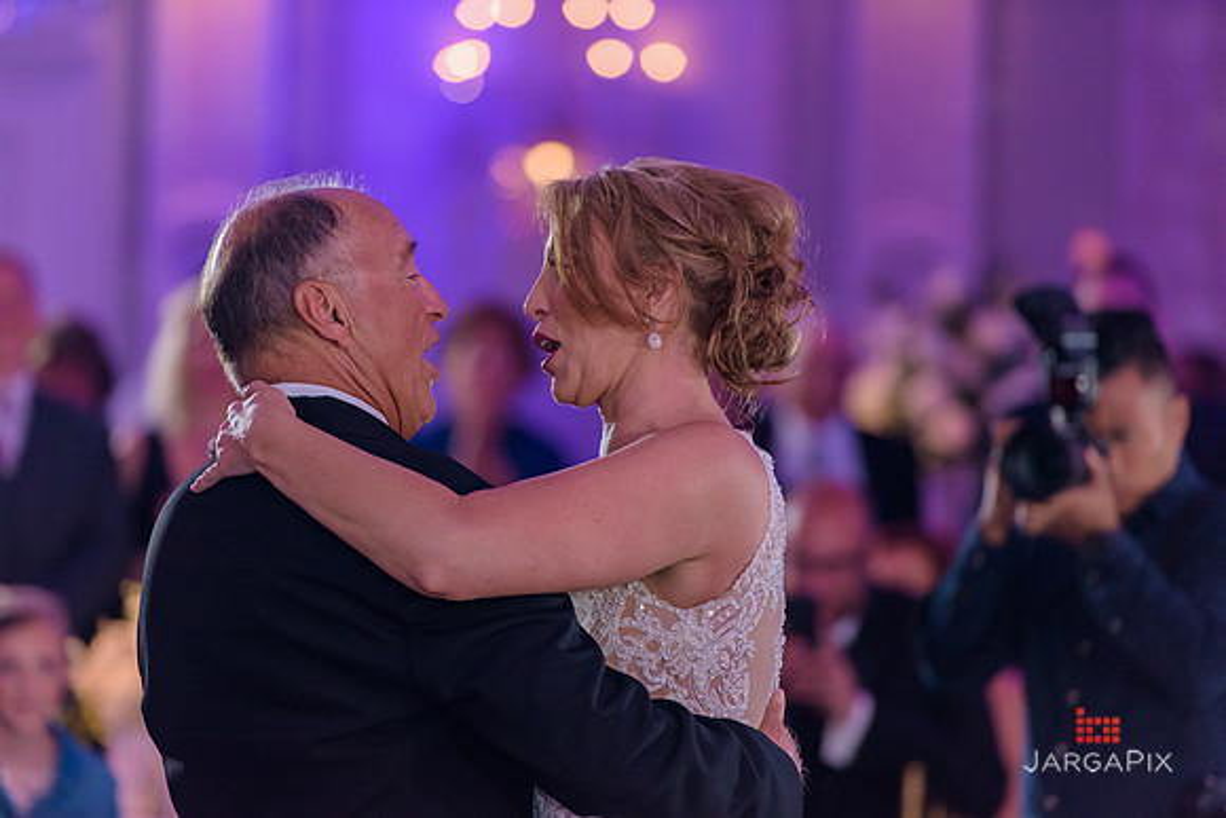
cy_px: 409
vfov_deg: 6.9
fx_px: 6812
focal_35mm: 200
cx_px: 613
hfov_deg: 10.3
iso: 1600
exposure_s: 1/125
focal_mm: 200
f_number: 3.2
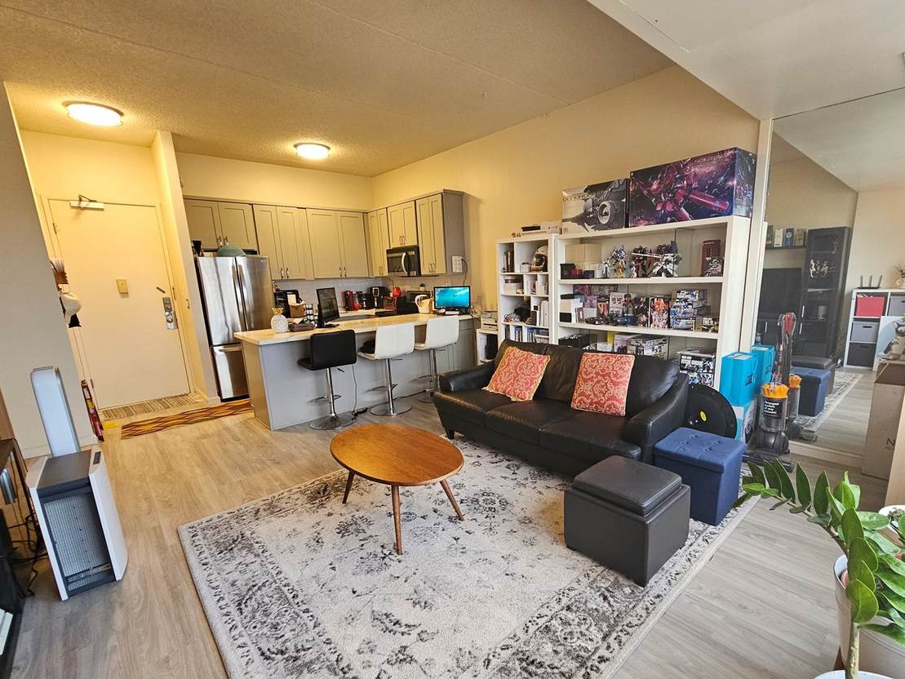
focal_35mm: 15
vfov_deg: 81.5
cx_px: 495
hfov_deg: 97.9
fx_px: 392
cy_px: 373
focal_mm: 2.2
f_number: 2.2
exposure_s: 1/40
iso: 320
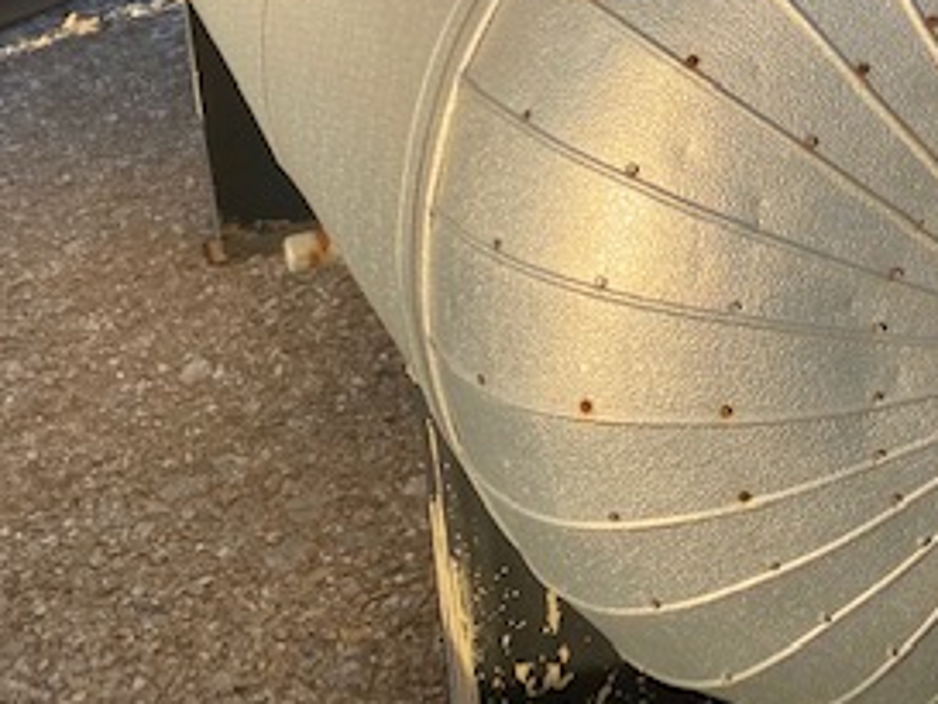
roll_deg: +0.7
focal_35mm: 61
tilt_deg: -14.0
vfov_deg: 22.8
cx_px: 811
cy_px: -52
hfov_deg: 30.5
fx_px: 1654
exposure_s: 1/1898
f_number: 1.8
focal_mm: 4.25
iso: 32
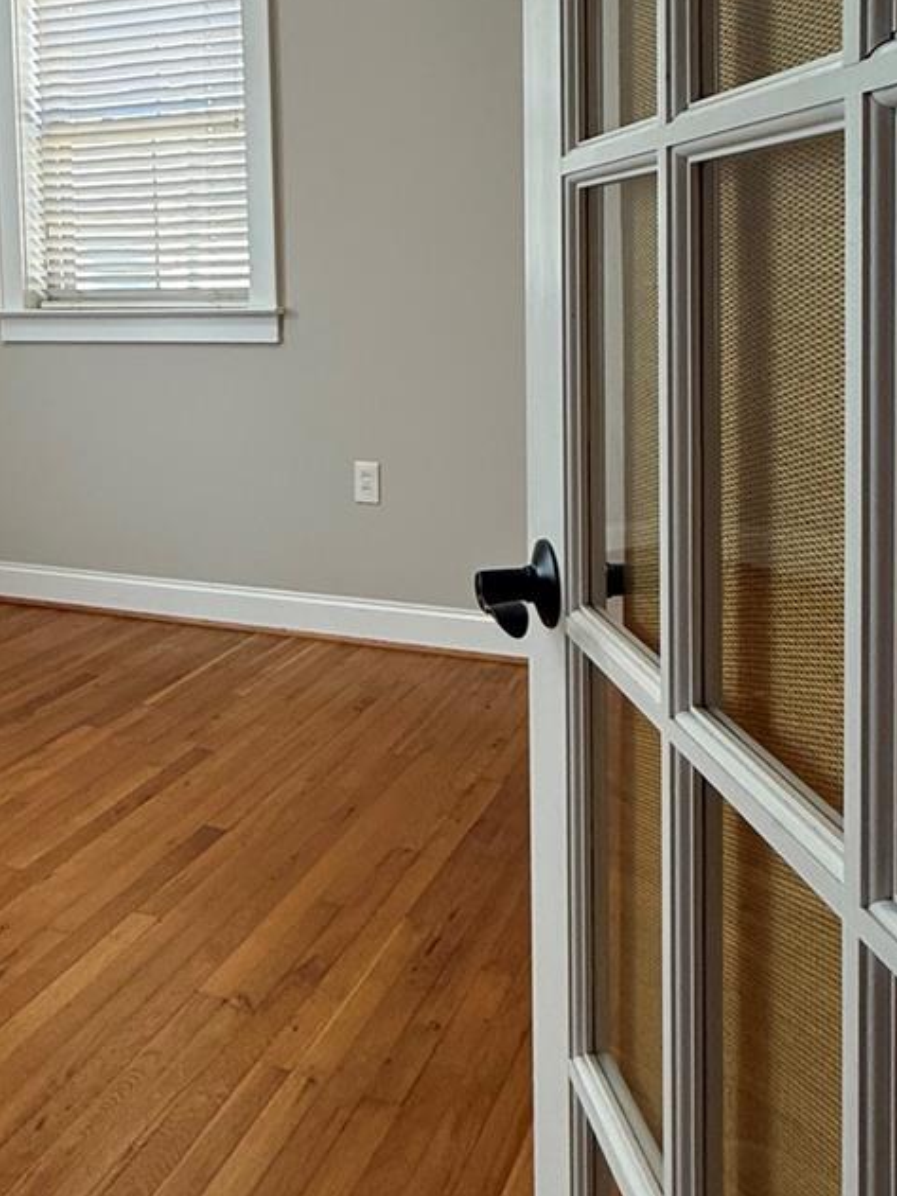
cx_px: 390
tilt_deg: -2.2
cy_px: 320
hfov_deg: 41.7
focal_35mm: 34
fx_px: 1175
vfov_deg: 51.9
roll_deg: +1.0
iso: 160
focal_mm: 2.22
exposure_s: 1/120
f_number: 2.2
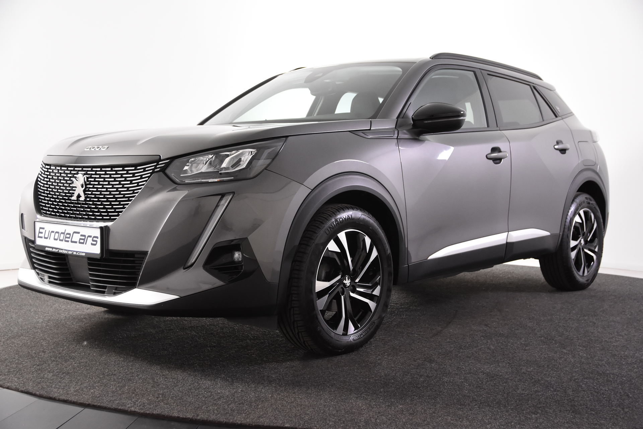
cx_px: 322
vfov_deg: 31.9
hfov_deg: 46.4
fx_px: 750
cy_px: 214
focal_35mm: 42
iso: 1600
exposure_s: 1/60
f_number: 4
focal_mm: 28
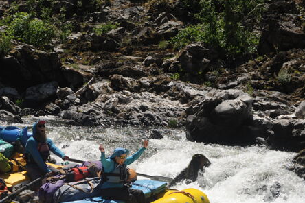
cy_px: 165
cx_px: 93
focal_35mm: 90
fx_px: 762
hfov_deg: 22.5
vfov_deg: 15.1
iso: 250
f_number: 8
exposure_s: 1/800
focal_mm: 50
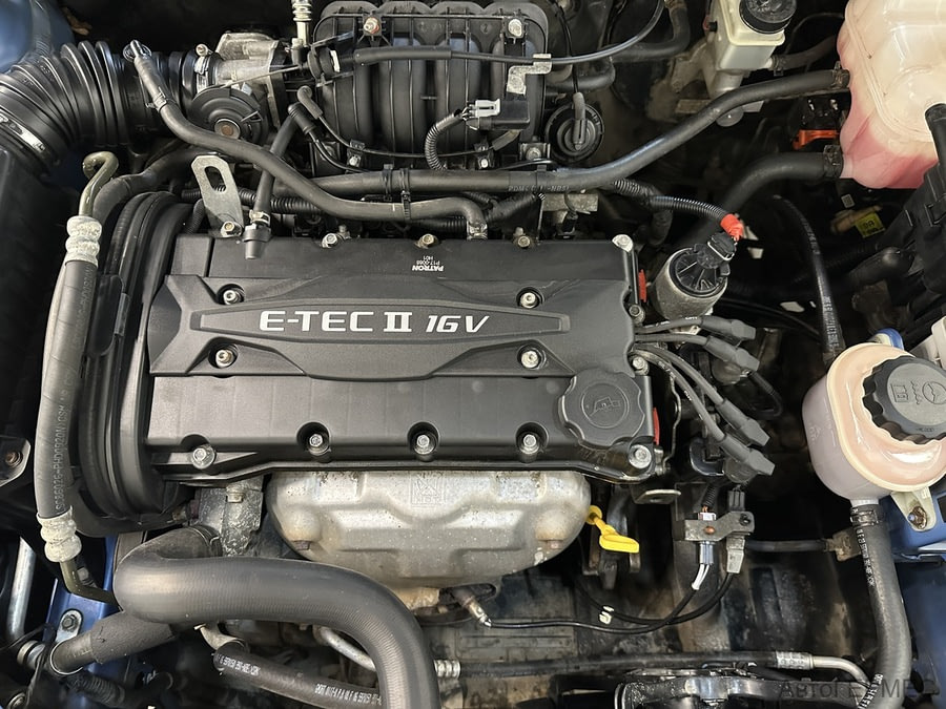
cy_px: 354
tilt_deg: -64.5
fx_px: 656
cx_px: 473
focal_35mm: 24
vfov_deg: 56.8
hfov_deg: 71.6
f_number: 1.78
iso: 800
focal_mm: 6.86
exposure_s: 1/33
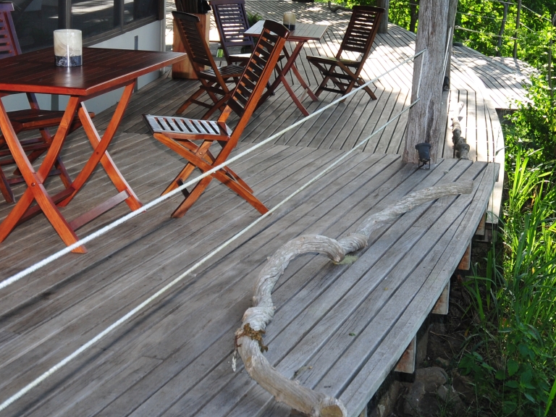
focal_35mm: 72
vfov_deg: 20.3
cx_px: 350
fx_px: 1156
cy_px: 113
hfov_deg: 26.9
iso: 200
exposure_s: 1/320
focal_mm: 24
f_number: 4.5
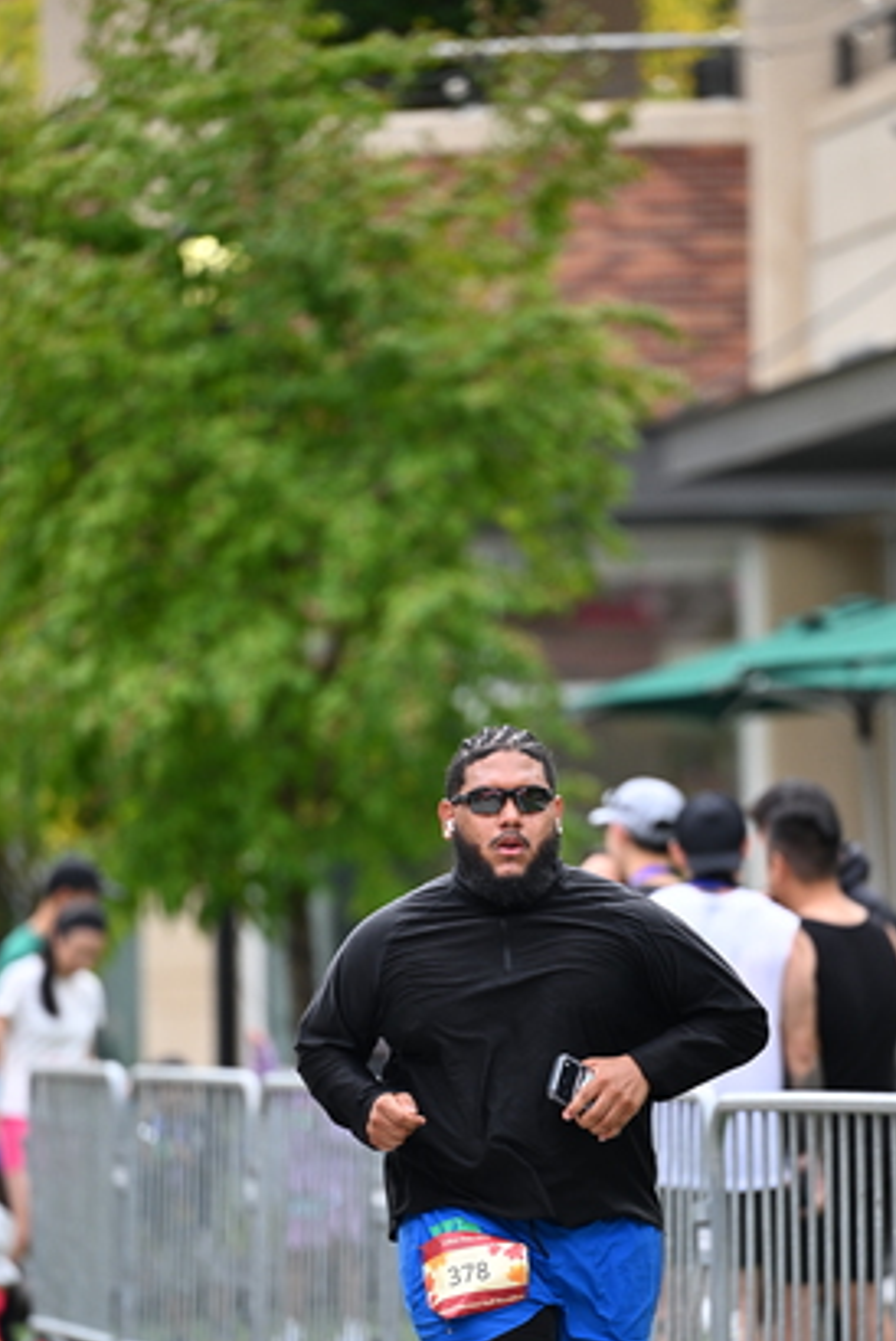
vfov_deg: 7.7
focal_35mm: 268
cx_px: 528
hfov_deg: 5.1
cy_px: 841
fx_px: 9988
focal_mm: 200
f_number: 2.8
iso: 640
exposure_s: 1/2000
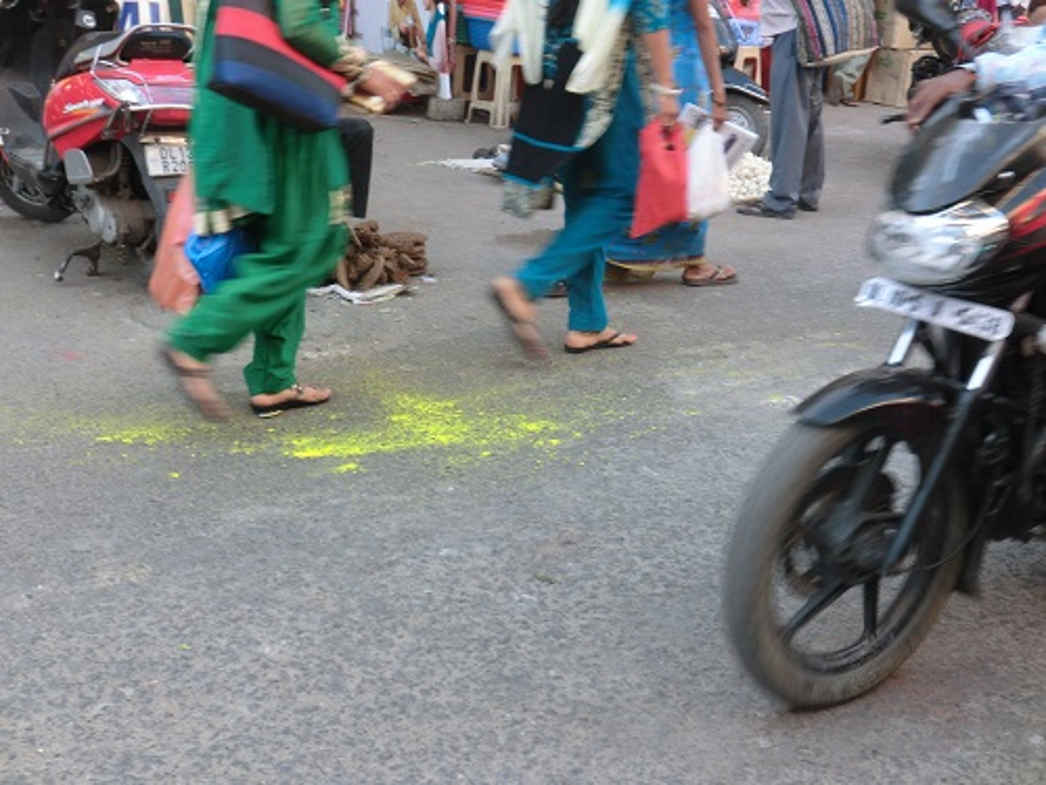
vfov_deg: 32.9
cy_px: 392
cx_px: 523
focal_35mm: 44
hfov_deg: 42.9
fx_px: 1330
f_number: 3.4
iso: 125
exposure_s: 1/60
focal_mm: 7.9
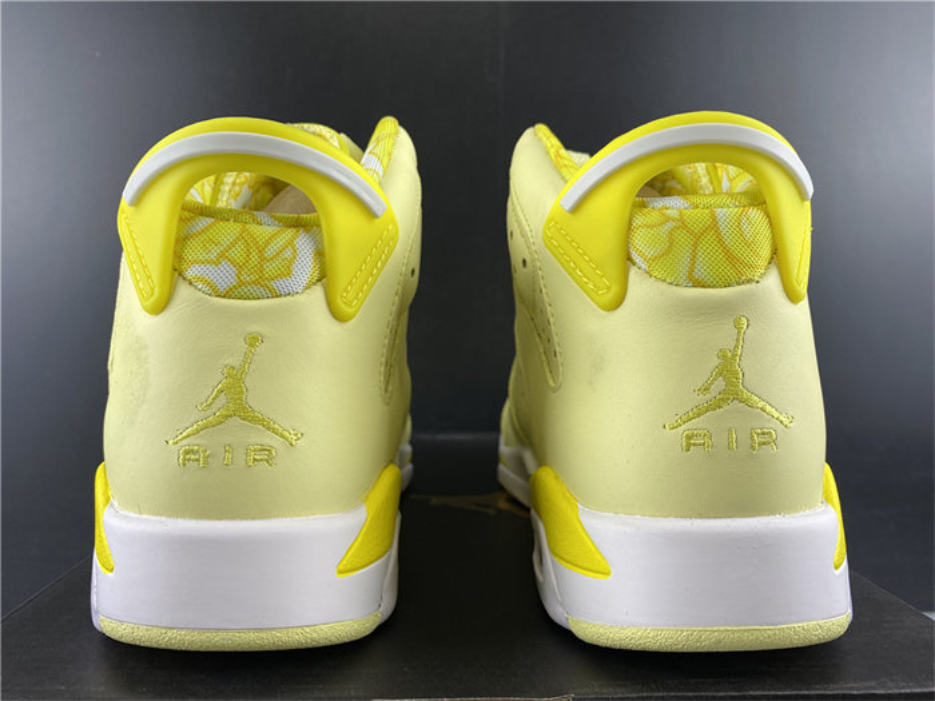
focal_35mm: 26
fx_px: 702
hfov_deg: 67.3
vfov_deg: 53.1
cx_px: 468
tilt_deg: -1.5
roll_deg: +0.0
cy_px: 350
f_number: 1.8
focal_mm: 4.25
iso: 64
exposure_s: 1/100
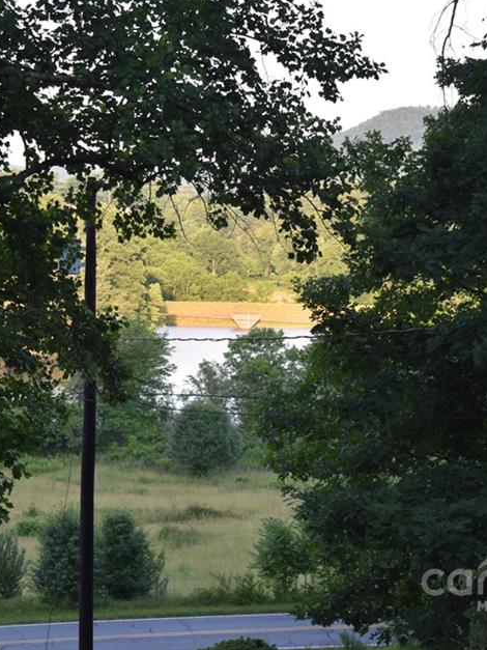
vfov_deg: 17.4
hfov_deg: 13.1
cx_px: 201
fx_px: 2120
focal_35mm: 113
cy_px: 300
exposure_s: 1/125
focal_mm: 48
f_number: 5.6
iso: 200
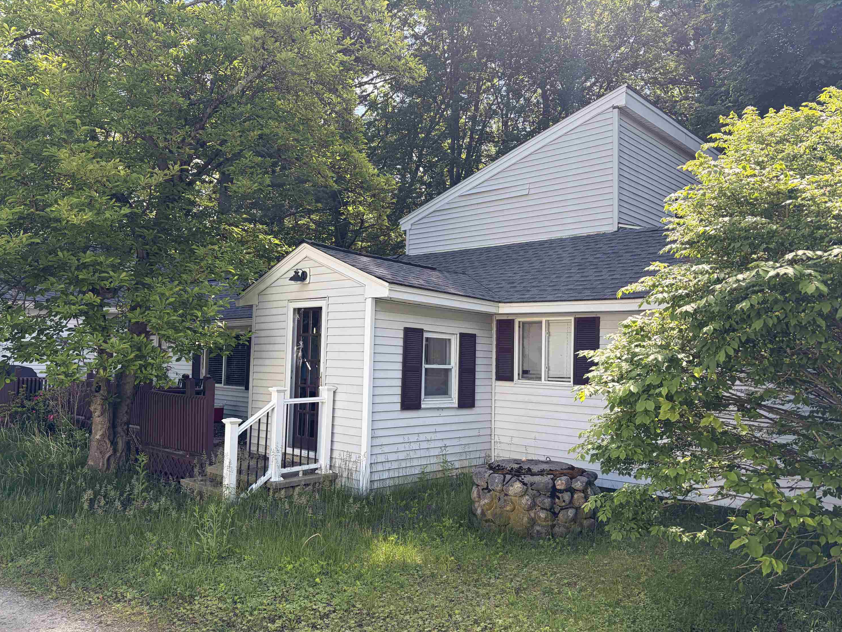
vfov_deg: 51.4
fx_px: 657
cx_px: 413
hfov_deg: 65.3
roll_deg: -1.8
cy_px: 327
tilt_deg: +3.0
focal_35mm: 27
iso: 50
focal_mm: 5.96
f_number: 1.6
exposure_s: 1/673
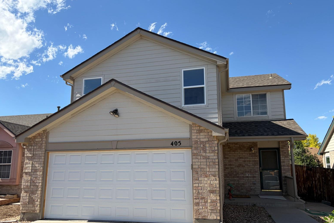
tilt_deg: +10.4
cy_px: 123
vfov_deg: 46.3
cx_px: 168
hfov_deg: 65.5
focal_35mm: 28
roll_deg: +0.3
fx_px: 260
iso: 64
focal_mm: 5.96
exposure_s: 1/3448
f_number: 1.6
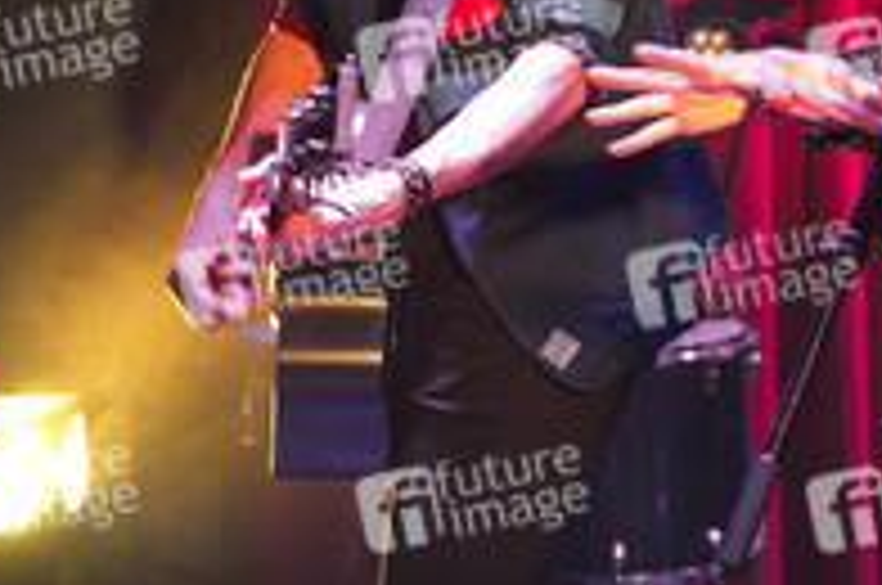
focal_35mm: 92
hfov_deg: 21.7
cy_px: -63
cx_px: 801
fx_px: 2250
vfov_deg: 14.5
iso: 3200
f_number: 2.8
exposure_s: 1/125
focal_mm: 40
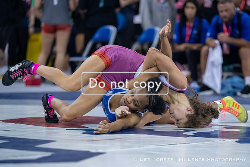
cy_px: 102
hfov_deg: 10.8
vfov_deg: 7.2
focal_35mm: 190
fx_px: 1319
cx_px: 145
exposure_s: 1/800
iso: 2500
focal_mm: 155
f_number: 2.8
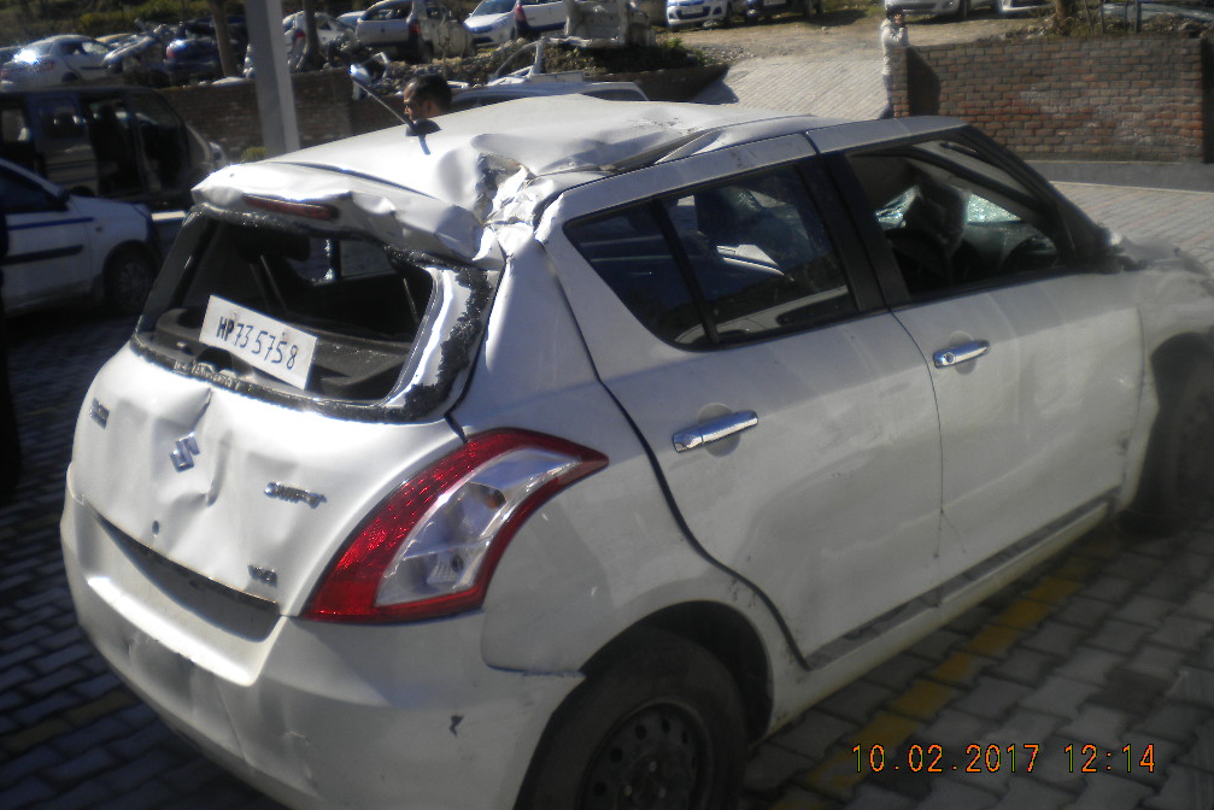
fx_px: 1248
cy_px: 393
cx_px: 612
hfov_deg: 51.9
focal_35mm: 37
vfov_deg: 36.0
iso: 80
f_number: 4.6
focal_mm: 6.3
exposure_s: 1/692
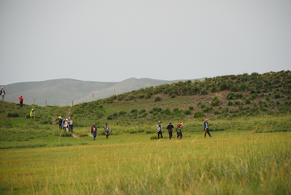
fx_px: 1639
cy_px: 98
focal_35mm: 202
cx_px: 146
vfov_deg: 6.8
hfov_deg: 10.1
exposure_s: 1/640
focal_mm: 135
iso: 400
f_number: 6.3
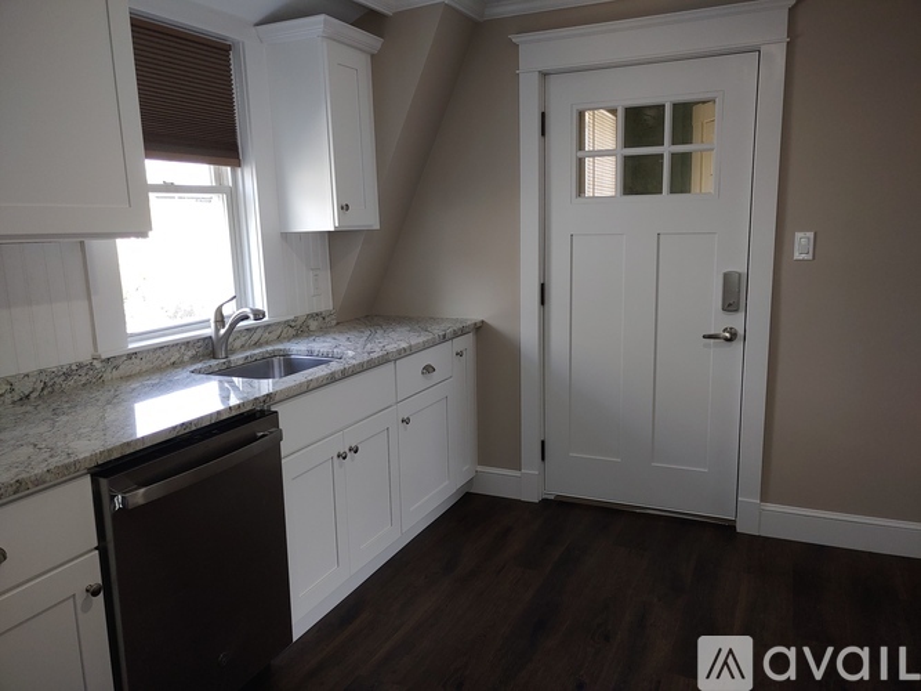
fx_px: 692
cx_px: 460
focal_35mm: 26
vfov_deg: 53.0
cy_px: 346
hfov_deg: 67.3
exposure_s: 1/40
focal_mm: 4.36
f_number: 1.8
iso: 50
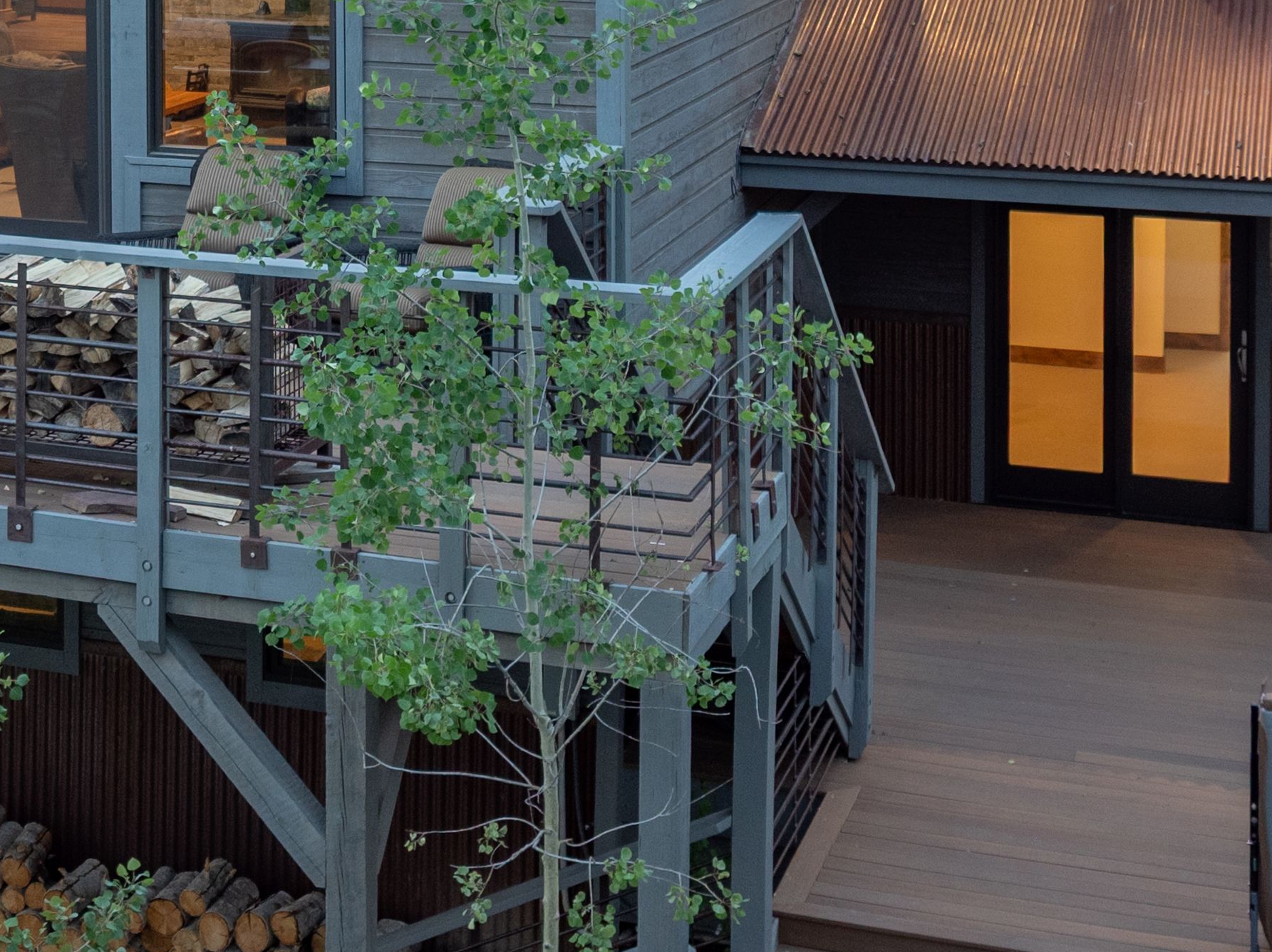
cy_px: 62
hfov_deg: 25.8
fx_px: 2608
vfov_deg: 20.2
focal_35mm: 71
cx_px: -41
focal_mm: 12.29
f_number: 2.8
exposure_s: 1/15
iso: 100
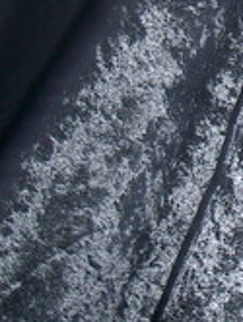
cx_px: 337
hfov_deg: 11.5
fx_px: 1167
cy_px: 76
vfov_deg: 15.7
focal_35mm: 125
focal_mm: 5.8
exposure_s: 1/40
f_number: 2.6
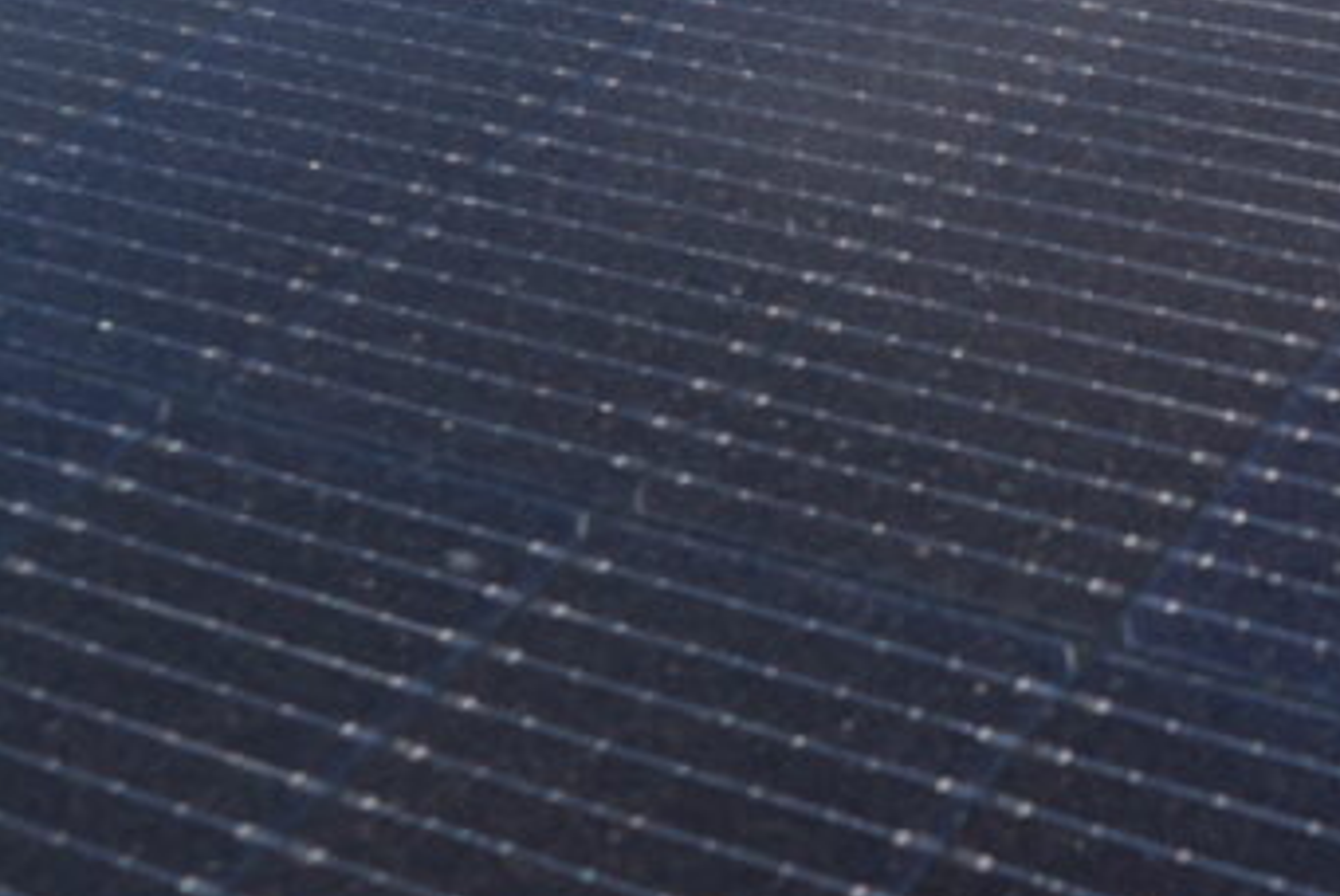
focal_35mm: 68
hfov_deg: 24.7
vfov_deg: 20.1
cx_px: 1878
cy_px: 253
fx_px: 2515
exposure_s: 1/320
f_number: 5
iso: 100
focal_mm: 15
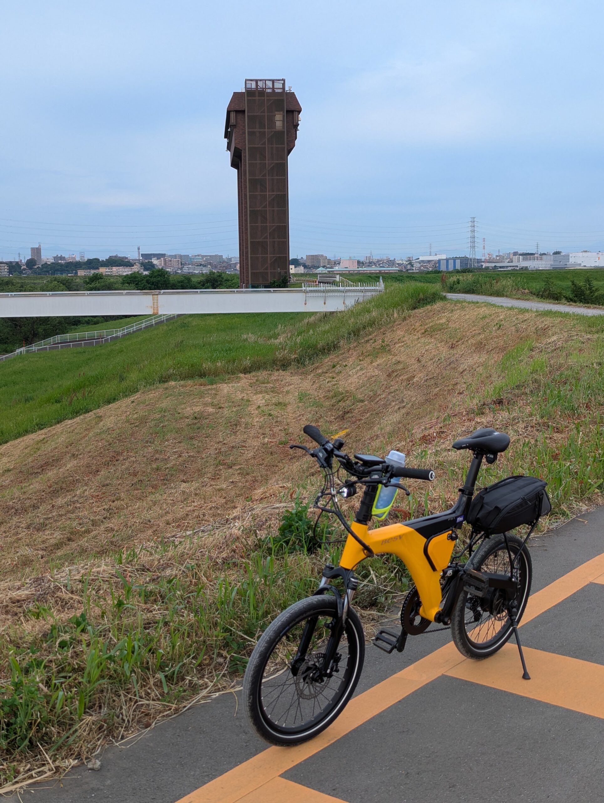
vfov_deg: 39.6
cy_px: 402
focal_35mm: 48
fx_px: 1114
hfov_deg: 30.3
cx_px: 302
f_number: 1.85
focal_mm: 6.81
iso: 45
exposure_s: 1/348
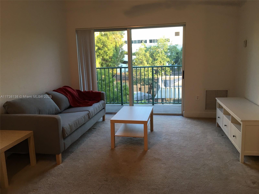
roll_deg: +1.7
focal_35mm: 29
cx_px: 130
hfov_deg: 61.7
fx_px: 217
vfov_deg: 48.2
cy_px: 97
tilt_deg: -10.4
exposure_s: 1/30
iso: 25
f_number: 2.2
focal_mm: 4.15
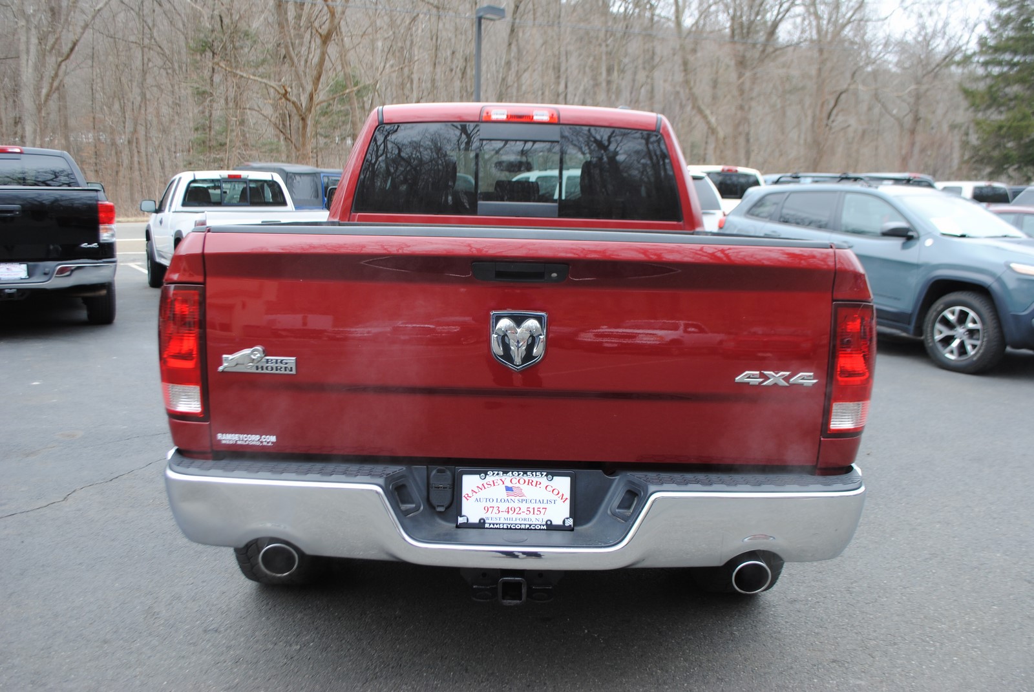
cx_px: 517
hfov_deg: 61.9
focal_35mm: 30
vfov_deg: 43.7
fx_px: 863
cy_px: 346
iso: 140
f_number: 5.6
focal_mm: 20
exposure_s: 1/125
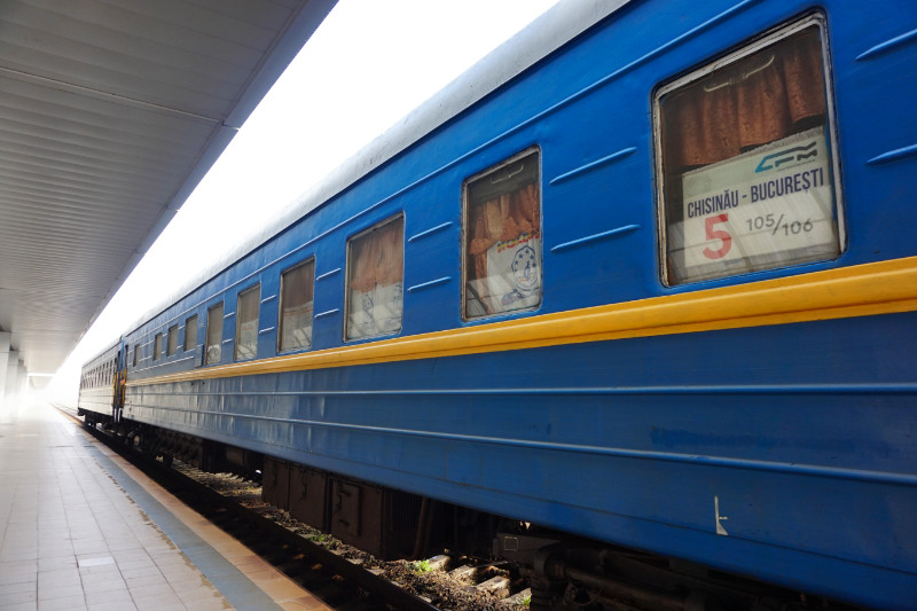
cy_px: 306
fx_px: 611
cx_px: 458
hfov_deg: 73.8
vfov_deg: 53.1
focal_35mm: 24
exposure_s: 1/60
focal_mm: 16
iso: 100
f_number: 4
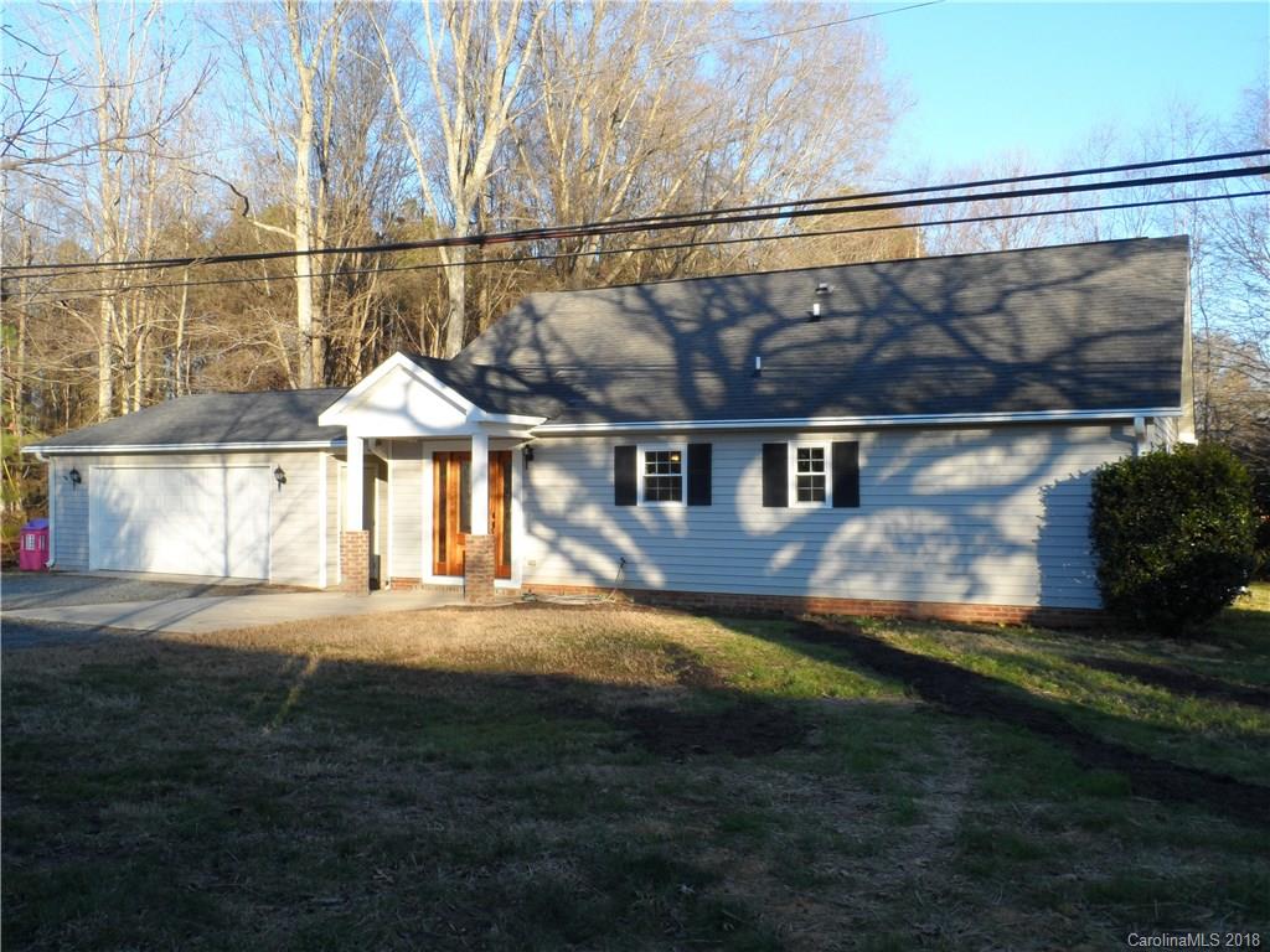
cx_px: 635
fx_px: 1174
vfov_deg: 44.2
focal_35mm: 32
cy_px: 476
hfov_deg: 56.8
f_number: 3.4
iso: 80
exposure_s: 1/180
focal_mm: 5.3
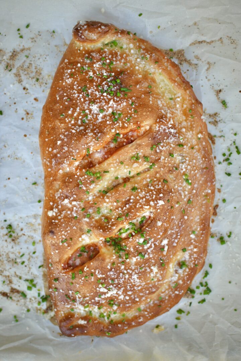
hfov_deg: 26.0
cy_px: 180
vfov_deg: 38.2
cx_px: 120
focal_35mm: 52
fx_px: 522
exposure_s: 1/500
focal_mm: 35
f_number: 3.5
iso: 640
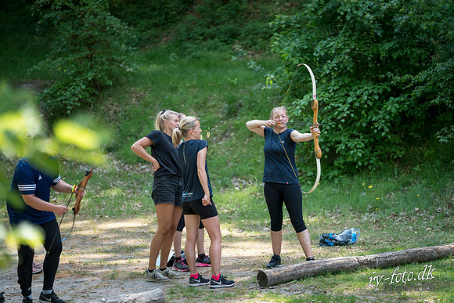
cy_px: 152
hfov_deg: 13.3
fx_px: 1942
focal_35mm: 154
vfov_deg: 8.9
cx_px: 227
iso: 2000
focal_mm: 154
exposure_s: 1/4000
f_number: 2.8
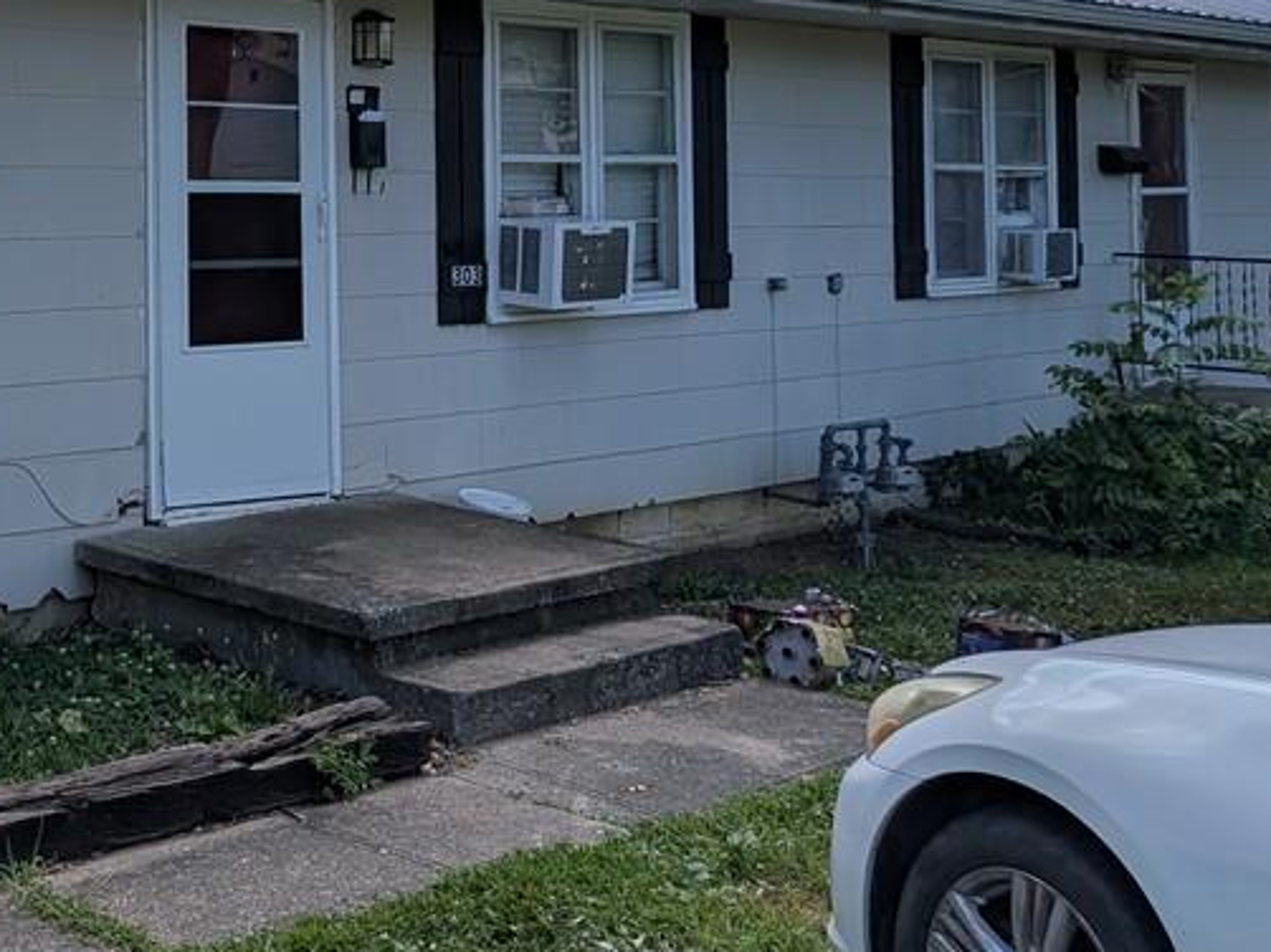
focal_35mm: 49
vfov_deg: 28.7
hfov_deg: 35.4
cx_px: 10
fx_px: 1798
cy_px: 122
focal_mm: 4.53
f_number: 1.7
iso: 27
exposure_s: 1/3597
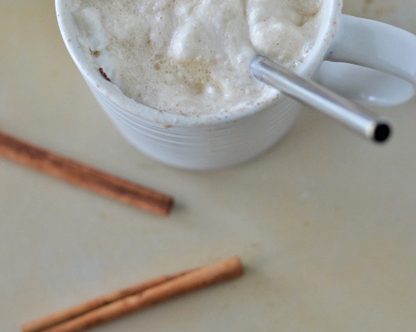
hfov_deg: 18.0
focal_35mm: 107
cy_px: 40
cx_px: 210
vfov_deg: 14.3
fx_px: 1317
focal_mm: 50
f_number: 2.8
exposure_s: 1/500
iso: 1250
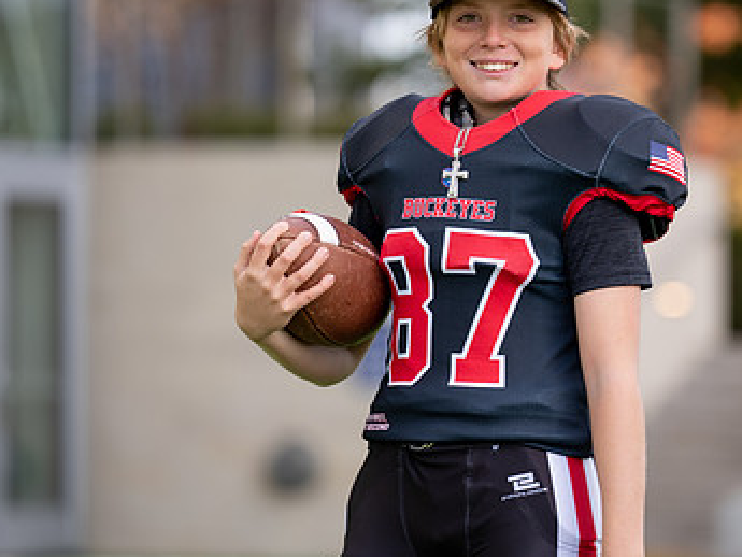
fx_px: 6304
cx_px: 517
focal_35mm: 294
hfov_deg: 6.7
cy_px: 222
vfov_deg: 5.1
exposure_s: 1/320
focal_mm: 168
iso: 100
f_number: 2.8
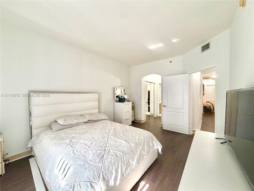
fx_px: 103
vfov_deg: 85.7
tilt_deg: -2.0
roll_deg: +0.4
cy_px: 96
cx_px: 127
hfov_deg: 102.1
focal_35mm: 14
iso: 160
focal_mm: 2.22
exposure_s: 1/60
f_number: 2.2
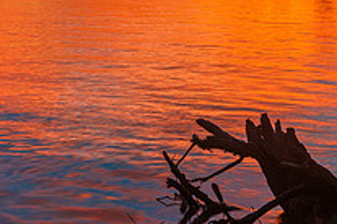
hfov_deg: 27.3
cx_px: 78
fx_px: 683
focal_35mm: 73
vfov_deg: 17.8
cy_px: -43
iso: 64
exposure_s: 1/3
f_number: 13
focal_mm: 26
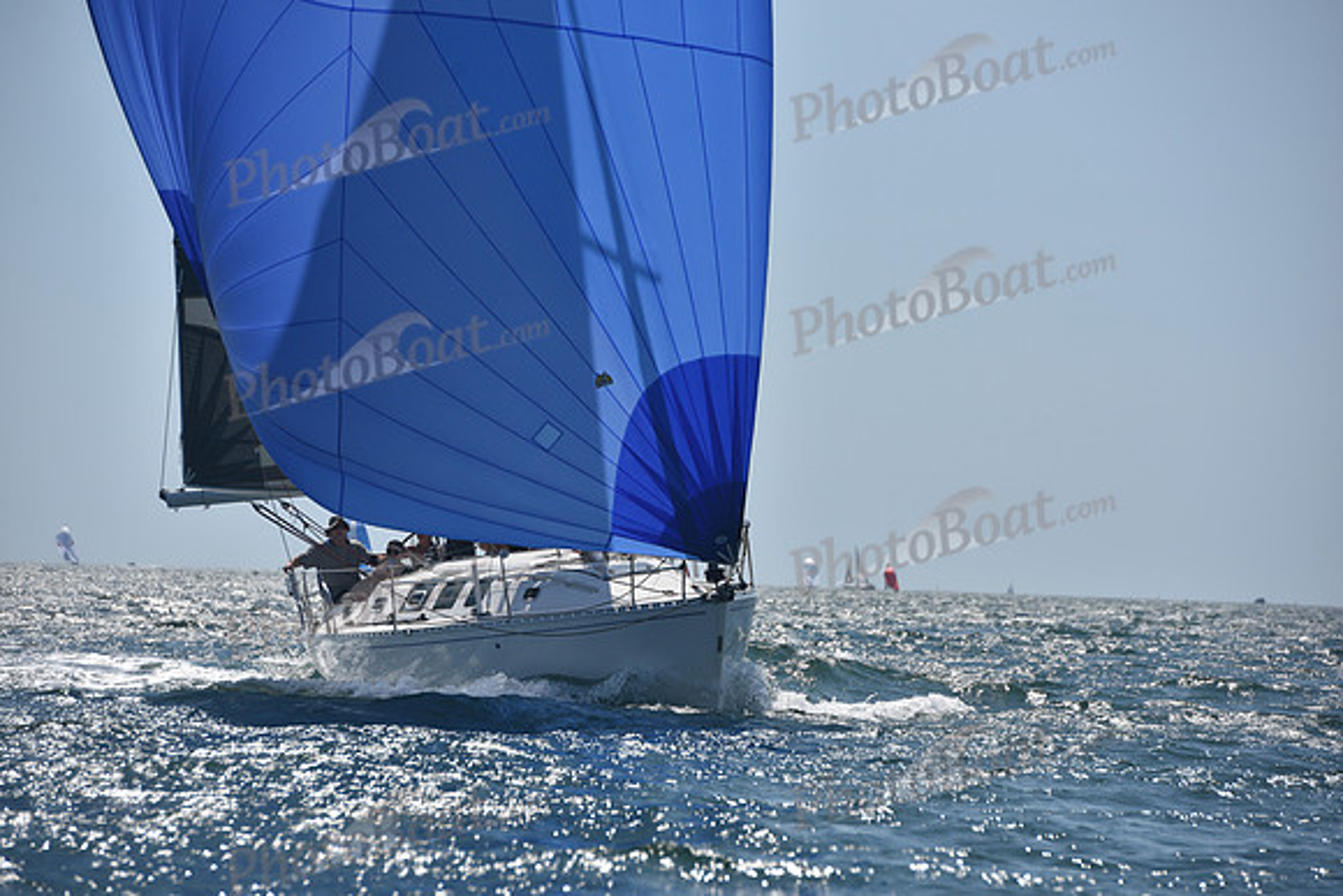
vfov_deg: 6.9
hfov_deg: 10.3
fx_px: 7463
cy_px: 448
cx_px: 672
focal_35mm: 200
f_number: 7.1
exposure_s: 1/1000
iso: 250
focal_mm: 200
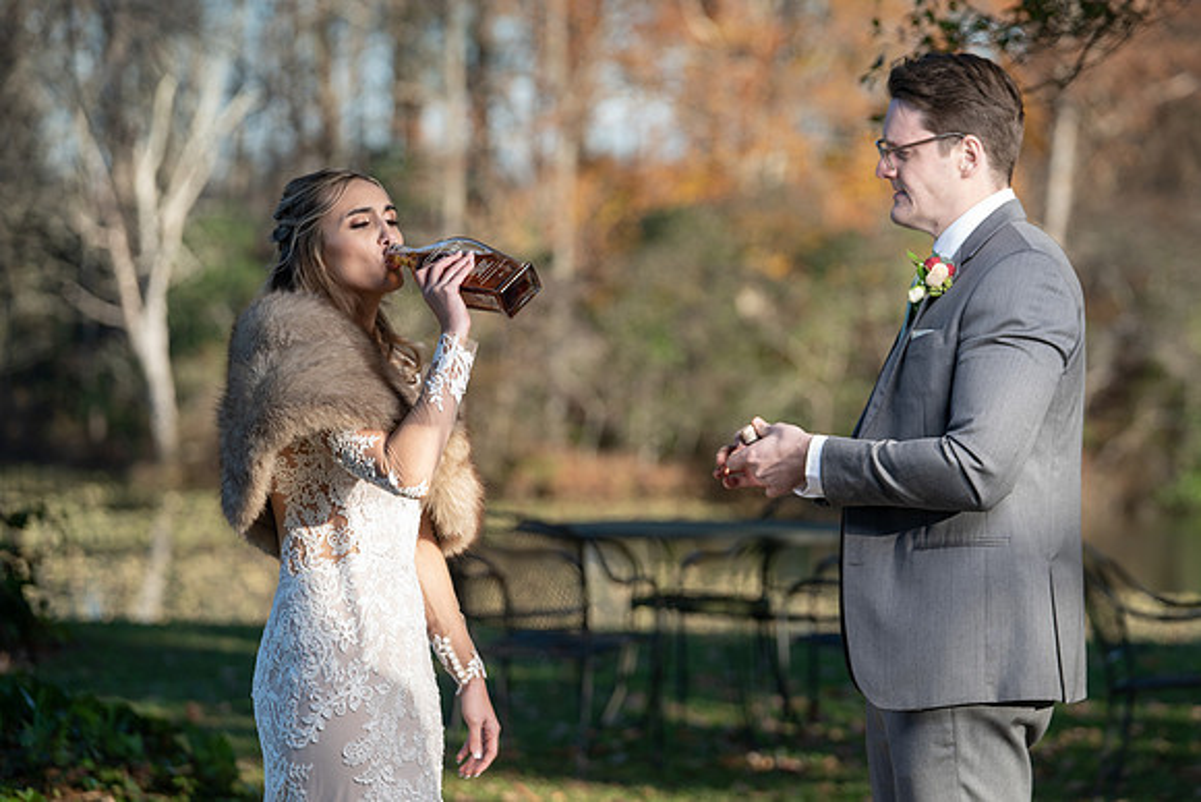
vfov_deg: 9.2
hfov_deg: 13.7
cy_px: 407
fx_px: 5003
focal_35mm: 150
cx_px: 628
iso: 50
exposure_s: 1/250
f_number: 4
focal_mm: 140
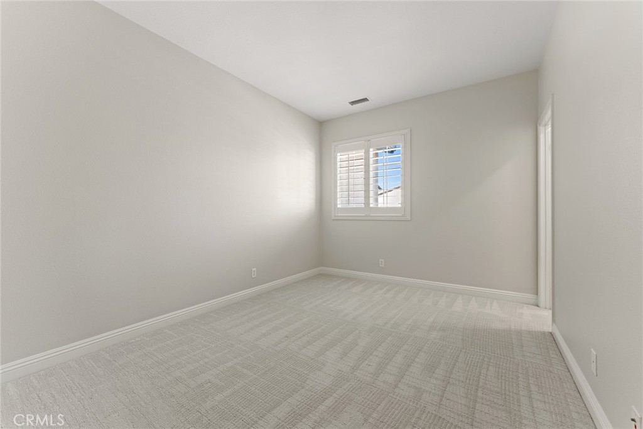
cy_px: 214
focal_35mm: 14
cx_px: 322
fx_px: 250
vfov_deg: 81.2
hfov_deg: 104.2
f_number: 6.3
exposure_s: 1/3
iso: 320
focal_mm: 14
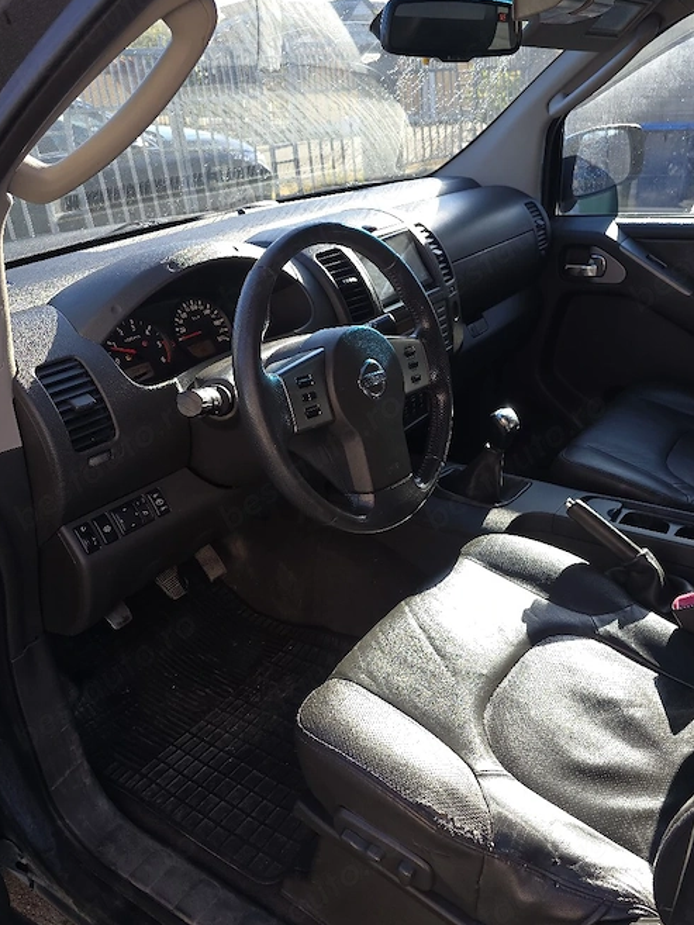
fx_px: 748
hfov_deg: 49.7
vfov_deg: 63.3
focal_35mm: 28
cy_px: 498
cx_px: 379
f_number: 1.7
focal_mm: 6.3
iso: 12
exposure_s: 1/119
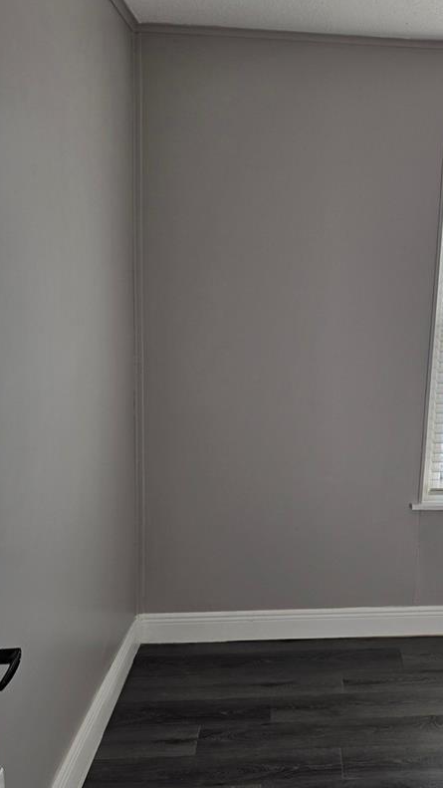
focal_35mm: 38
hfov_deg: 30.0
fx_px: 793
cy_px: 469
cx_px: 390
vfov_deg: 52.5
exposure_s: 1/359
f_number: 1.4
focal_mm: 6.5
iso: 20
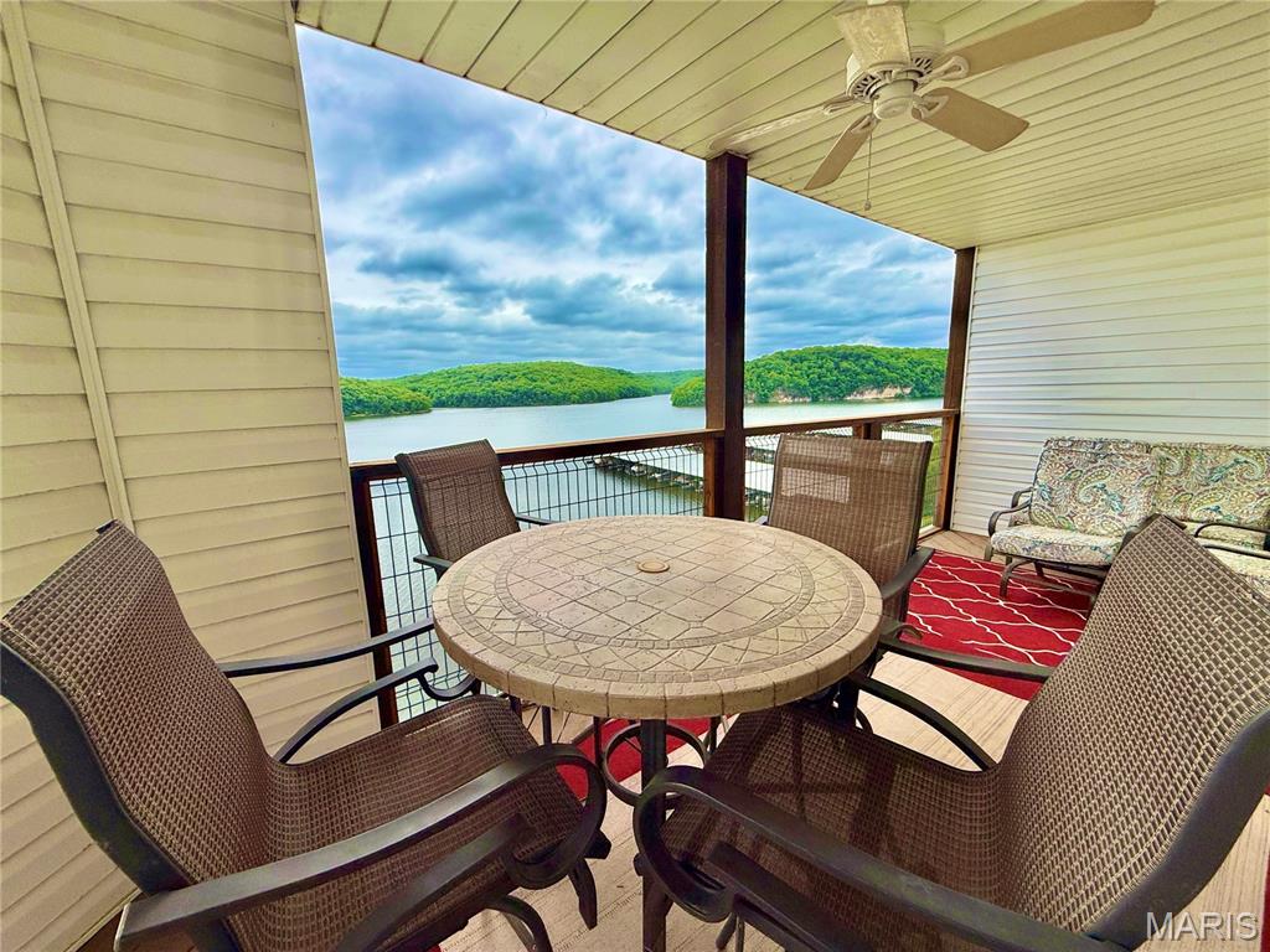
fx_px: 514
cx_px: 635
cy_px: 476
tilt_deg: -9.8
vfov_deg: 85.7
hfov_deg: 102.1
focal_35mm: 14
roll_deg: +2.2
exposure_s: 1/2237
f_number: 2.2
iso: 50
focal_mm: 2.22
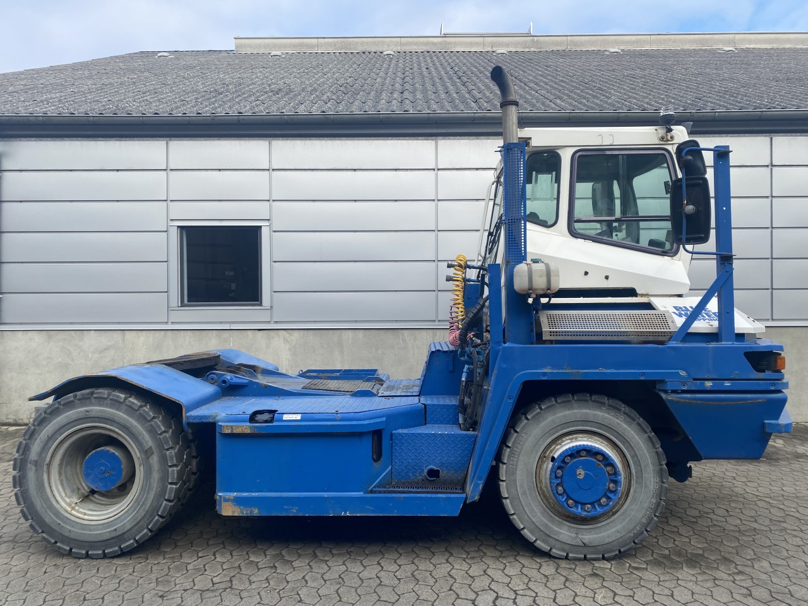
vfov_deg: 53.1
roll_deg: +0.2
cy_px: 303
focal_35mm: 26
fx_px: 607
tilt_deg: -1.7
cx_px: 404
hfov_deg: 67.3
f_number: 1.8
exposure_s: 1/1245
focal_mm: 4.25
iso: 32
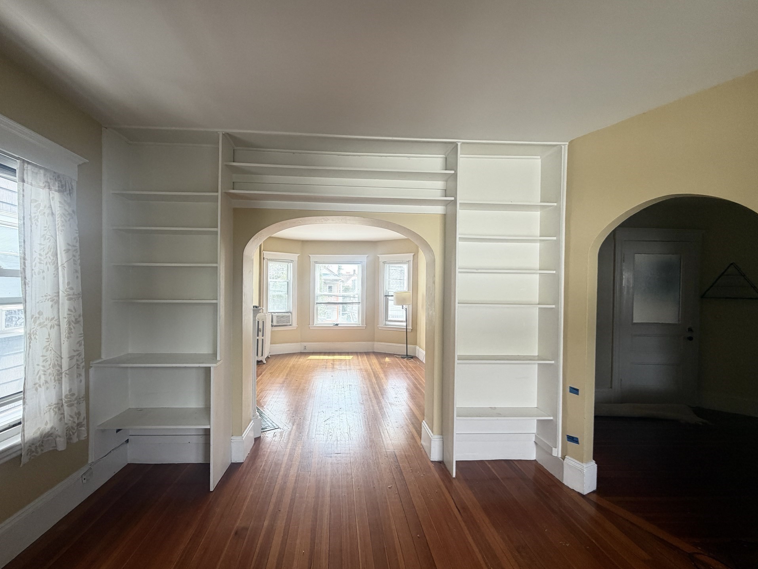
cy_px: 294
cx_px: 355
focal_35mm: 15
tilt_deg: -0.9
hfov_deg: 98.0
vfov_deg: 81.7
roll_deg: +0.0
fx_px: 329
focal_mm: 2.22
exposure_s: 1/121
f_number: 2.2
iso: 100
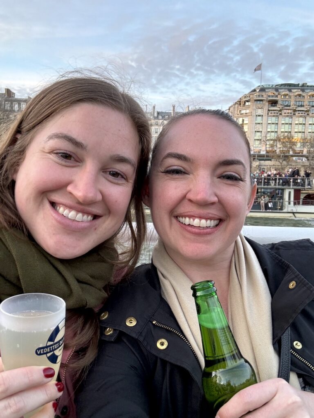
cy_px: 209
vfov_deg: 60.0
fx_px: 363
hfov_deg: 46.8
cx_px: 157
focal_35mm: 30
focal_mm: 2.69
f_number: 1.9
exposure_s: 1/60
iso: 80
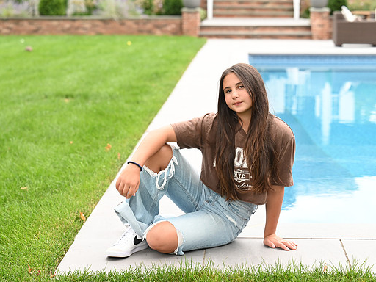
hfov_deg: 22.8
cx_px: 206
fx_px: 934
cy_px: 141
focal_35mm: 86
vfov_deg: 17.2
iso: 1000
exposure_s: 1/125
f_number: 4
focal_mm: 79
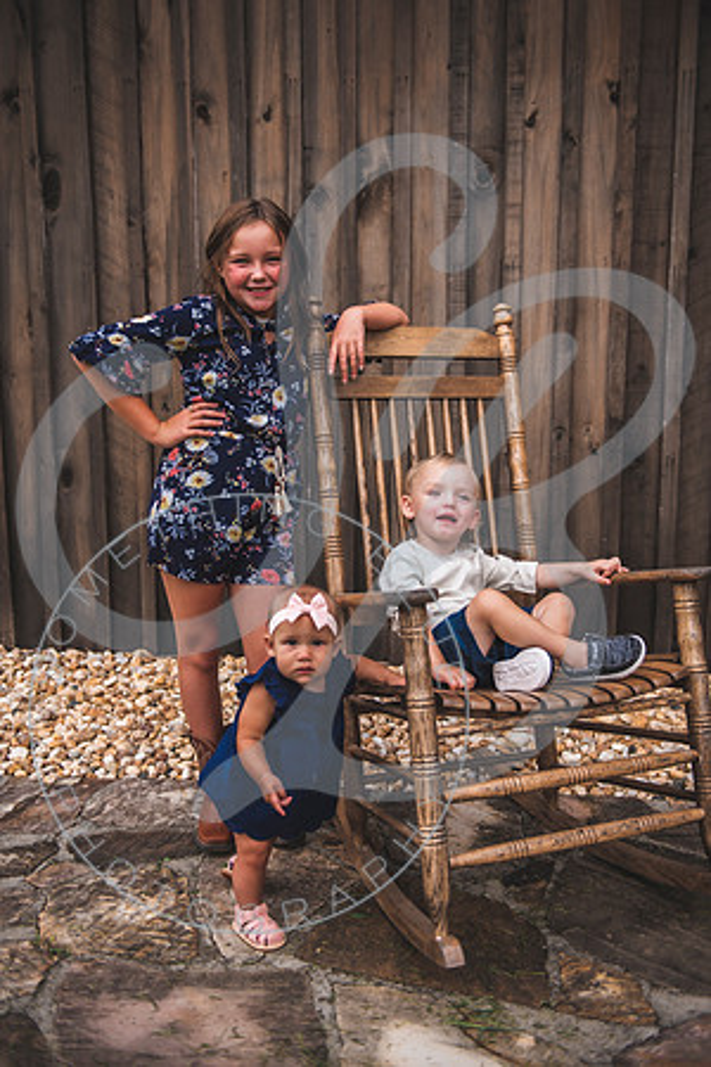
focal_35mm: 32
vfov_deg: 58.7
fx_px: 948
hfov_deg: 41.1
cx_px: 356
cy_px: 534
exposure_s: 1/320
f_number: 2.8
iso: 100
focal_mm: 32
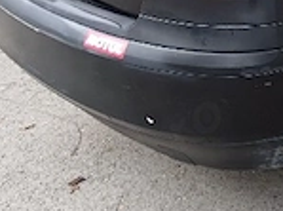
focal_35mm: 109
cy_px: -97
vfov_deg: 12.9
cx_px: 471
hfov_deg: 16.0
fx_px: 889
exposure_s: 1/100
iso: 100
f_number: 1.9
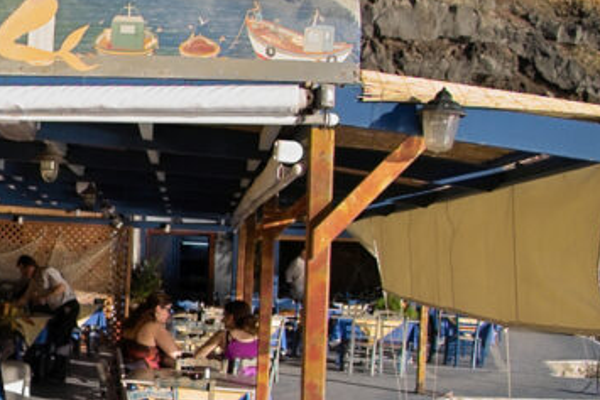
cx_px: 22
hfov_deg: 28.5
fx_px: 1117
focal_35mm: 67
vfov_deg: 19.9
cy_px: 373
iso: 100
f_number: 5.6
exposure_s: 1/250
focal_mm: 18
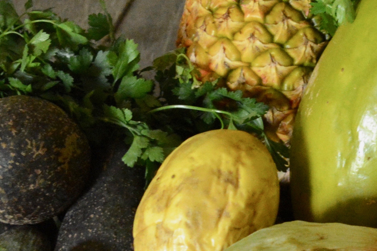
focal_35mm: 119
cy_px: 213
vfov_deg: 11.5
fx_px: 1246
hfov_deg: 16.3
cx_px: 492
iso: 2200
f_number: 3.5
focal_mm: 18
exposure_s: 1/30
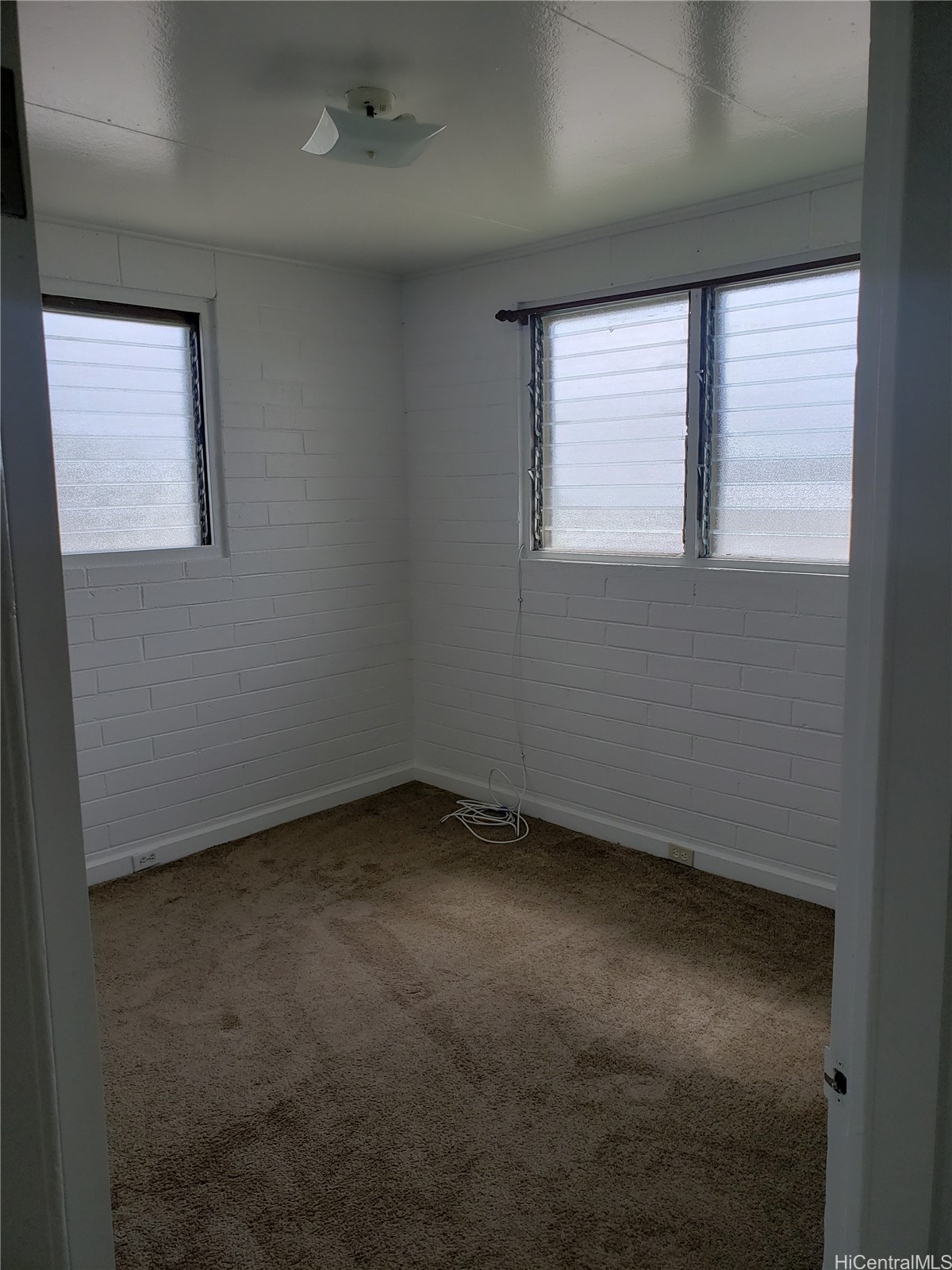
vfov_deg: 67.3
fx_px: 953
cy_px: 635
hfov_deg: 53.1
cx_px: 476
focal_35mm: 26
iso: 50
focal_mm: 4.3
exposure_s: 1/367
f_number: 2.4
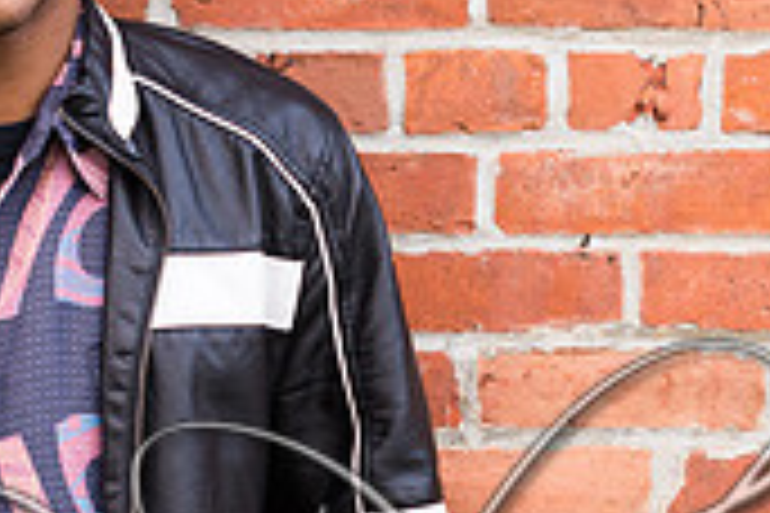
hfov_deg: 12.1
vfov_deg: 8.1
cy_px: 380
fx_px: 3636
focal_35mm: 170
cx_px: 419
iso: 200
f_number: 2.8
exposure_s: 1/40
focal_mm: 50
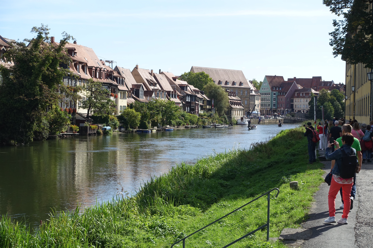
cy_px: 124
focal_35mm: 70
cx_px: 186
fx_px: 725
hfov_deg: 28.8
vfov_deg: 19.5
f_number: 5.6
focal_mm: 25.7
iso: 125
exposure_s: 1/400
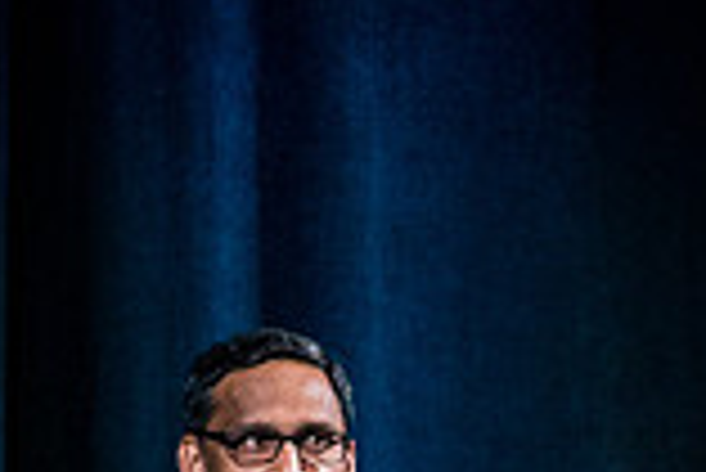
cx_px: 292
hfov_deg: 1.9
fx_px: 21788
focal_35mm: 1110
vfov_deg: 1.2
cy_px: 780
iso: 3200
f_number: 3.5
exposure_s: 1/125
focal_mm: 200
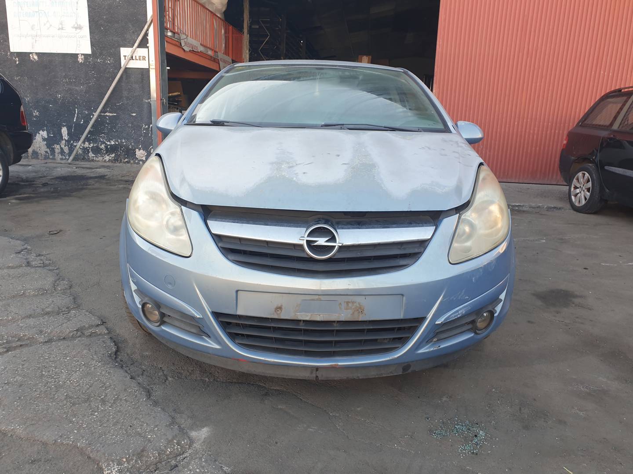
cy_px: 237
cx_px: 316
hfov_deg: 67.3
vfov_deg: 53.1
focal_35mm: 26
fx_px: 475
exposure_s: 1/116
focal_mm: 4.3
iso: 50
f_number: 2.4
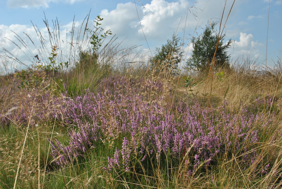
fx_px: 259
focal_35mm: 33
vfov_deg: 40.1
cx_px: 141
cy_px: 94
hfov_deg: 57.2
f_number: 11
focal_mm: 22
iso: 400
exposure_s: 1/500
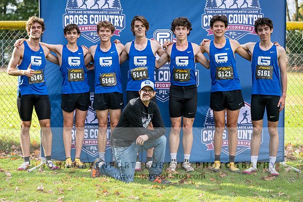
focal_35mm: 84
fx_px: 710
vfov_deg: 16.2
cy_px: 117
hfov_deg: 24.1
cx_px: 129
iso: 360
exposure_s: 1/1000
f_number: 2.8
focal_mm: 70
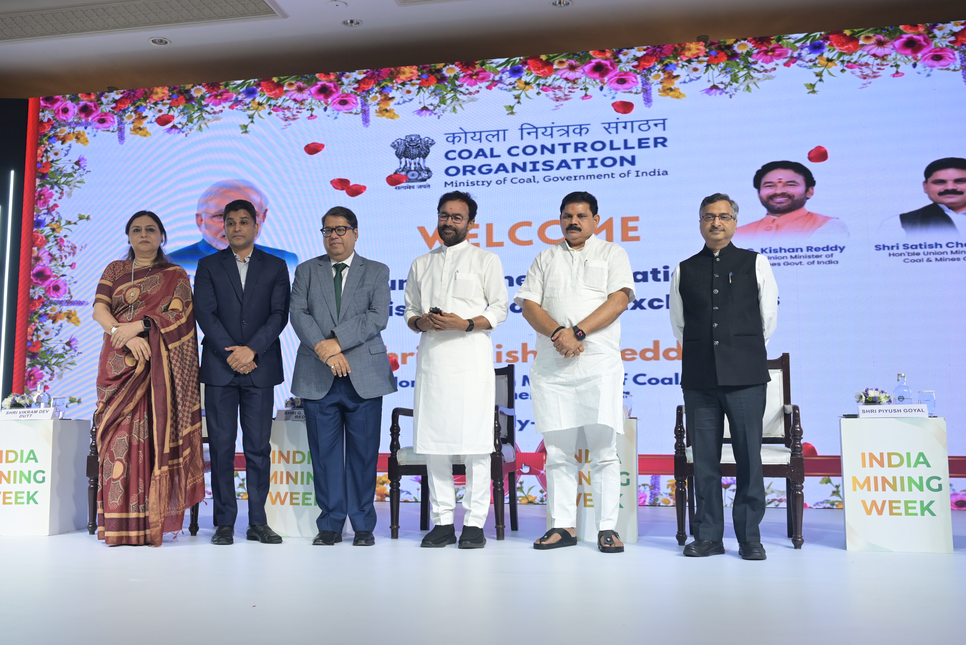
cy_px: 322
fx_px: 940
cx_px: 483
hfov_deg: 54.4
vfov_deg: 37.9
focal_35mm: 35
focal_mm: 35
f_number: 4.5
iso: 1600
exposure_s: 1/320
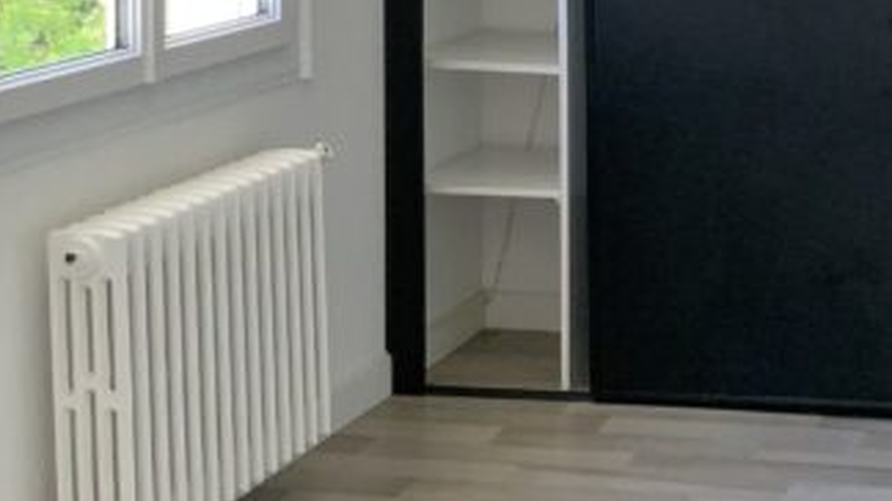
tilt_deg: -2.4
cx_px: 853
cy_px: -135
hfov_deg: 20.8
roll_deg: +0.8
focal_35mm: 100
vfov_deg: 11.8
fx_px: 2364
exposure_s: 1/122
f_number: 1.8
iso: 64
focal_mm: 3
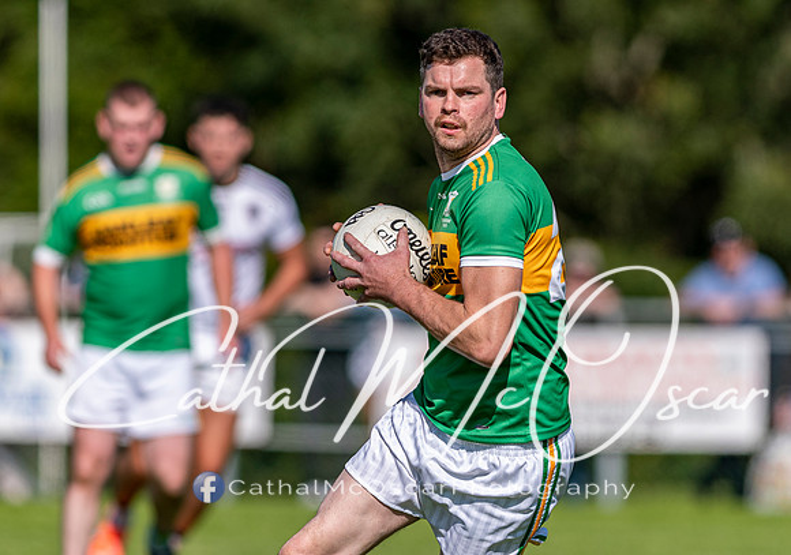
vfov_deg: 2.3
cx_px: 384
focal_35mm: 629
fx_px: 14055
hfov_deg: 3.2
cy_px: 236
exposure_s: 1/2500
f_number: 2.8
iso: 100
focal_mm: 300
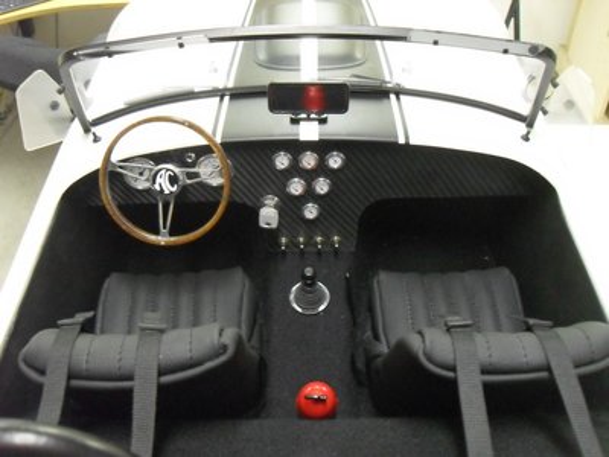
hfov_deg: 52.6
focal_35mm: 35
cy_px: 228
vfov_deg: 40.7
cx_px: 304
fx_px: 616
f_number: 2.8
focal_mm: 6.2
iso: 320
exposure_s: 1/15
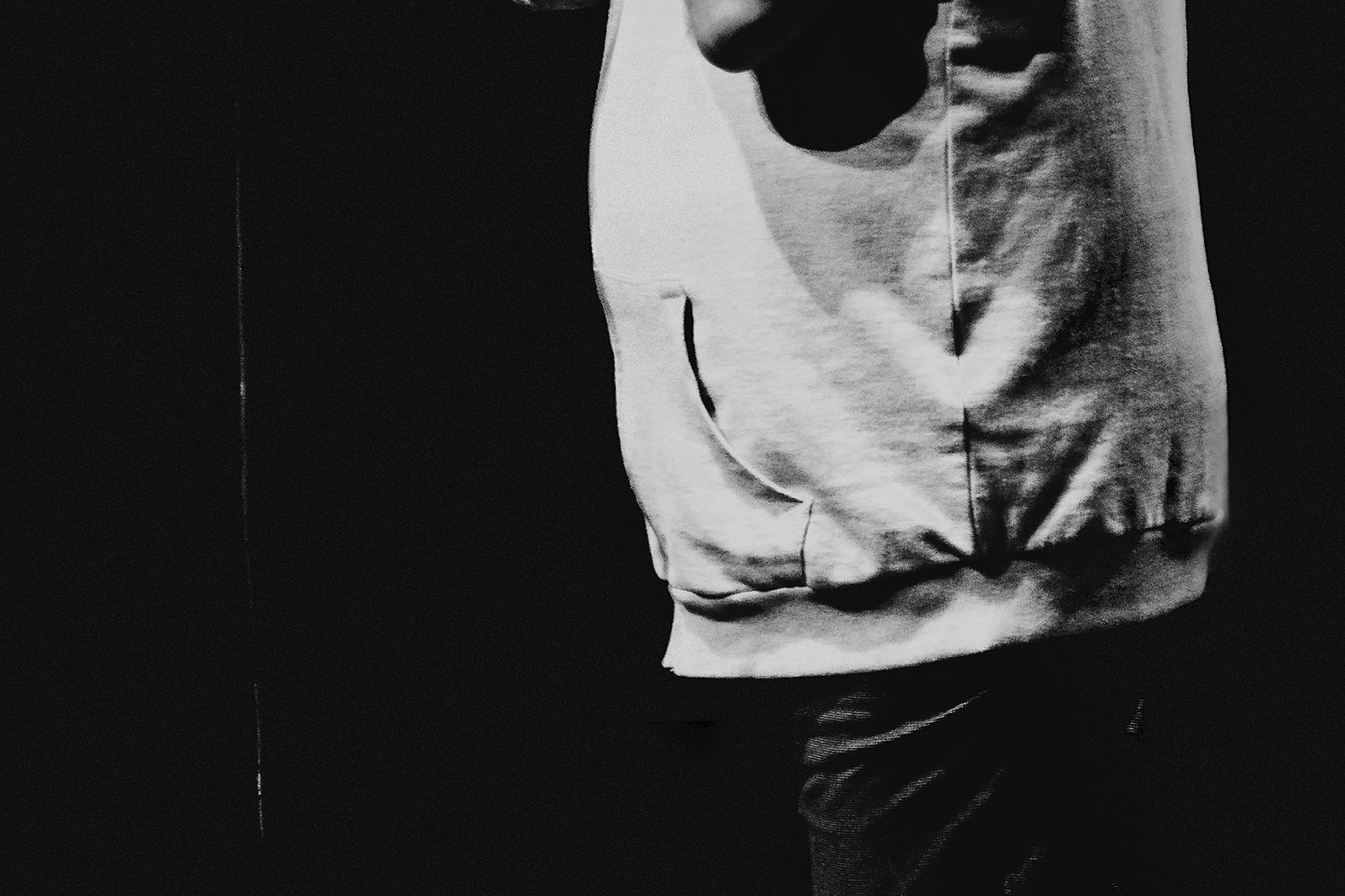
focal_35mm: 304
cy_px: 160
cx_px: 672
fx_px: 11356
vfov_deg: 4.5
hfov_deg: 6.8
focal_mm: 135
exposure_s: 1/100
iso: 4000
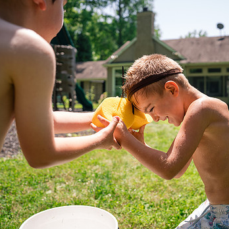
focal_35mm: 34
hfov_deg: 47.3
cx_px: 161
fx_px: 254
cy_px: 112
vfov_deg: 48.4
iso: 250
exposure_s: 1/1600
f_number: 2.8
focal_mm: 24
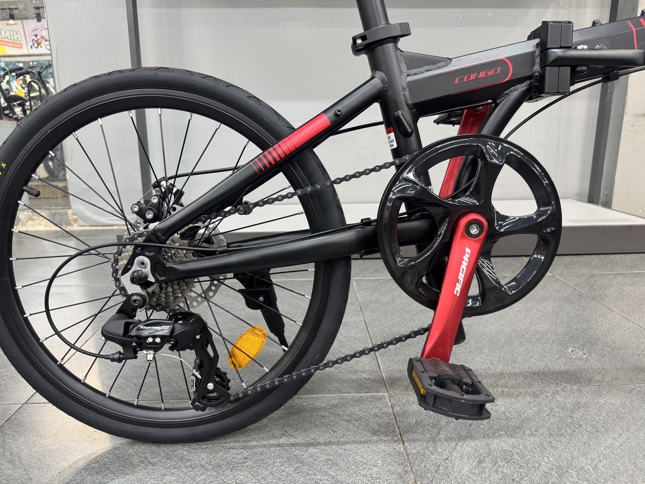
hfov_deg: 71.6
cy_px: 242
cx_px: 322
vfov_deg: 56.8
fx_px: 447
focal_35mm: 24
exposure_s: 1/69
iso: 200
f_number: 1.78
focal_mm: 6.76
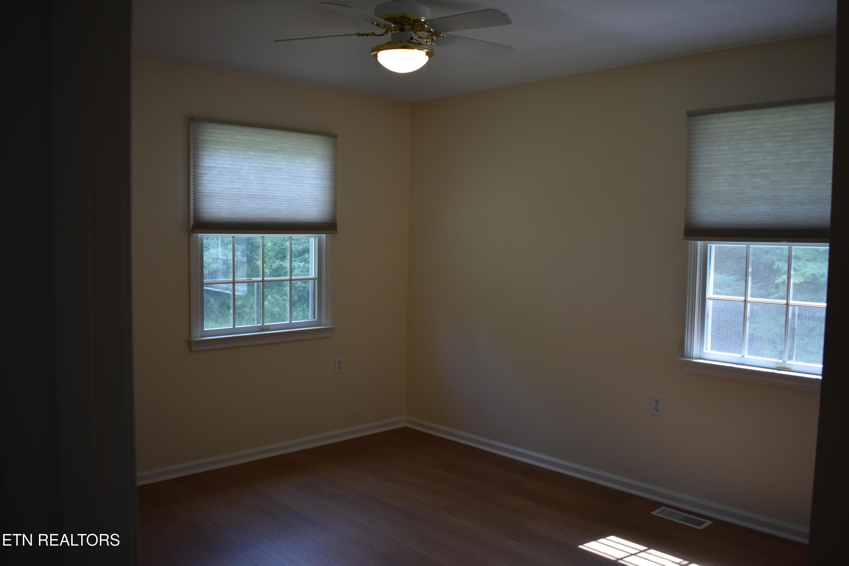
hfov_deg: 61.9
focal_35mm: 30
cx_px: 424
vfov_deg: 43.6
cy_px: 283
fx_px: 707
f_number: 3.5
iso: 450
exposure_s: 1/250
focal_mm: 20
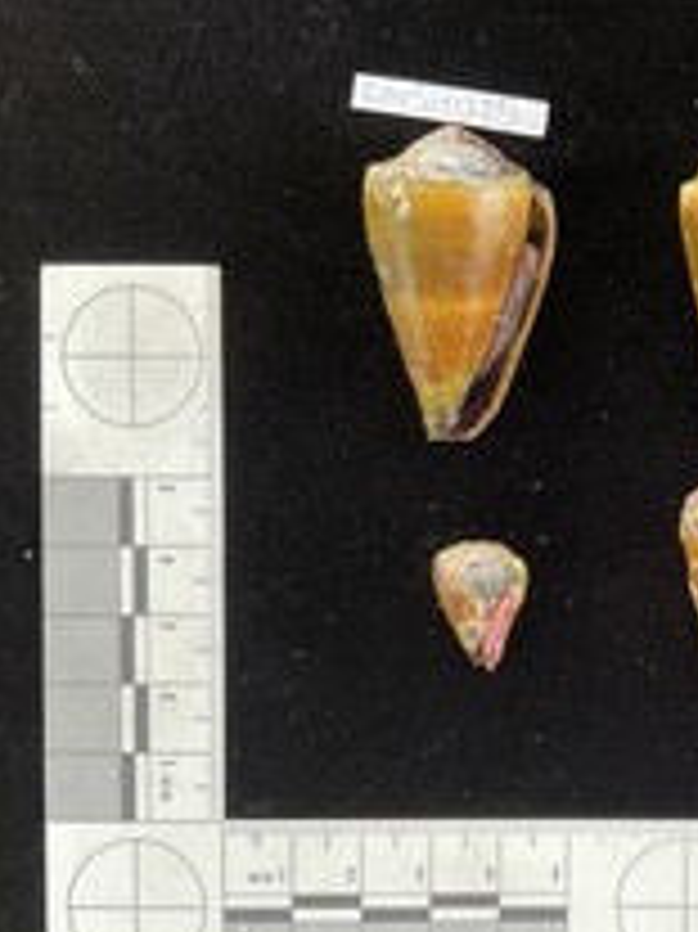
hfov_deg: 27.8
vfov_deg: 38.7
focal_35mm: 49
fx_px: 1319
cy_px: 583
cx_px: 712
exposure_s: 1/50
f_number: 1.8
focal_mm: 3
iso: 100
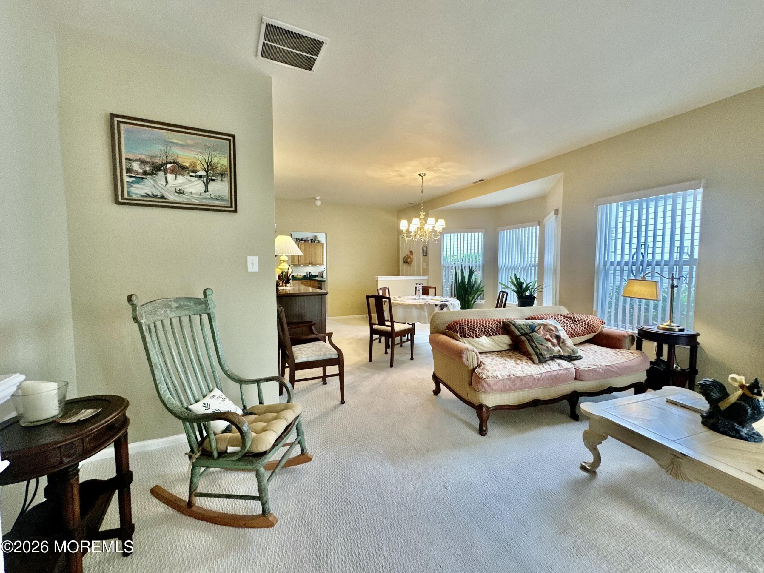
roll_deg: -0.5
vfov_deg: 85.7
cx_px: 382
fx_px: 309
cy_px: 286
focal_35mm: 14
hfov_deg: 102.1
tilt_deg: -3.4
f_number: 2.2
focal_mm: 2.22
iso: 250
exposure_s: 1/120
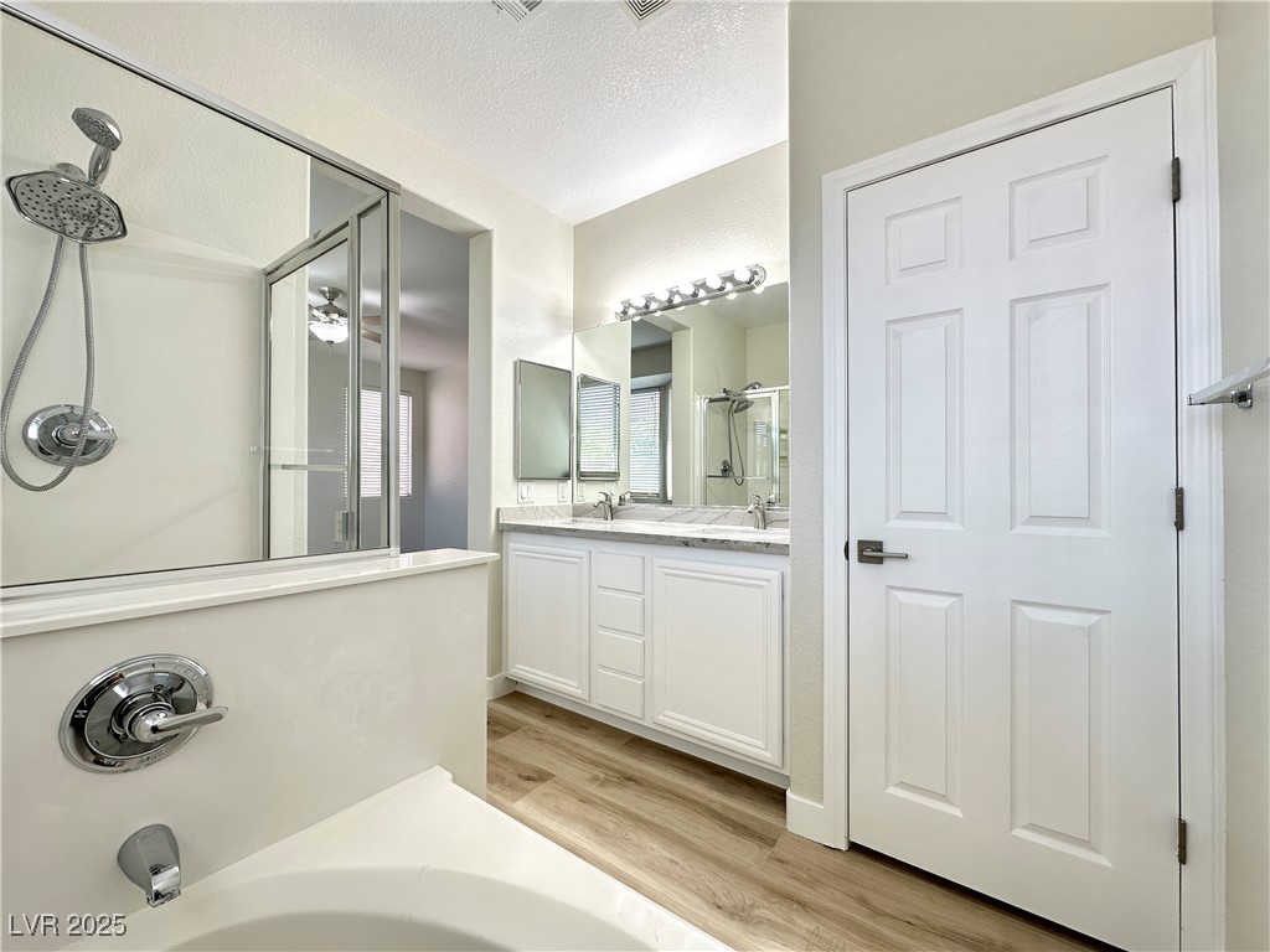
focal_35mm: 14
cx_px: 635
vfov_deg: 85.7
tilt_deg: +1.1
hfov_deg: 102.1
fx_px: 514
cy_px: 476
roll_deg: -0.3
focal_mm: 2.22
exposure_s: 1/120
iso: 64
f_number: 2.2
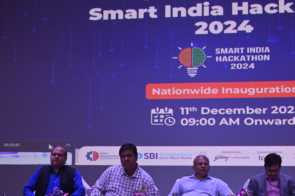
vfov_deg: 18.3
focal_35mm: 74
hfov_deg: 27.3
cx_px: 178
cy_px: 145
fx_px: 606
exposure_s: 1/125
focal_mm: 50
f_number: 4
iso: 450
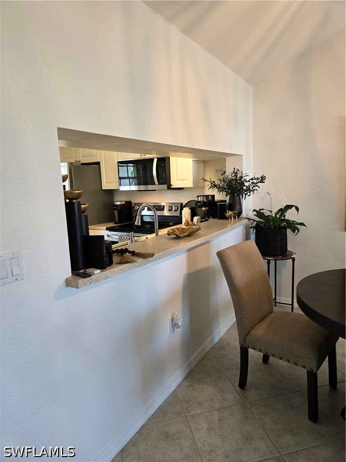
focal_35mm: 23
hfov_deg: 58.9
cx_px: 173
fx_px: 307
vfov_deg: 73.9
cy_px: 231
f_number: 1.8
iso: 320
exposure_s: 1/120
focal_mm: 5.4
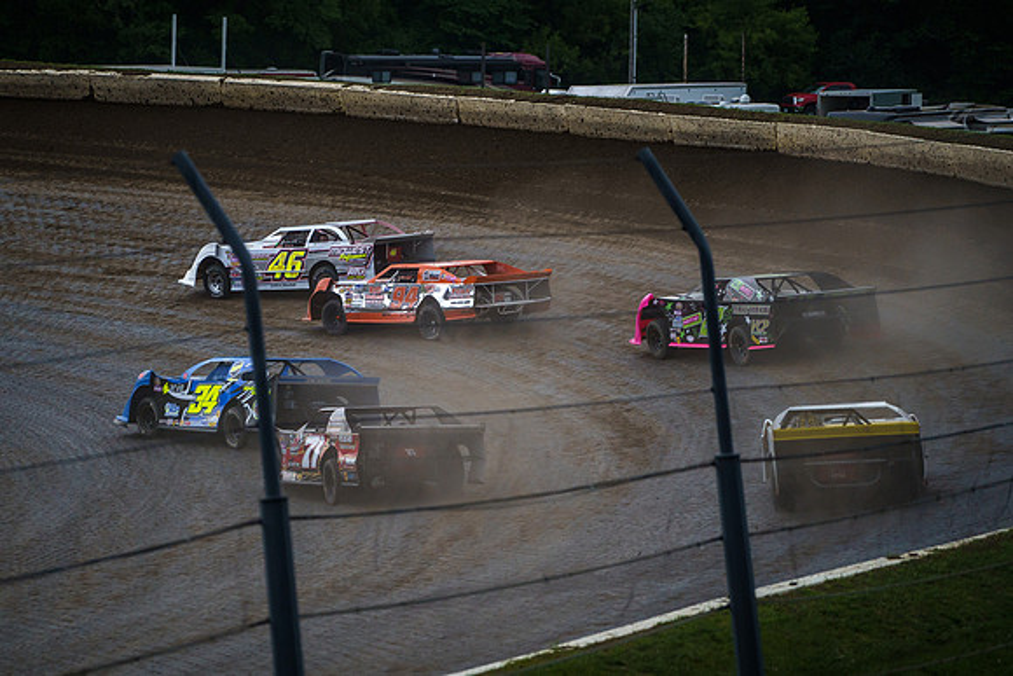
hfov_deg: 8.9
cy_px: 290
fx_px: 6506
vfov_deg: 5.9
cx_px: 430
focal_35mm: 231
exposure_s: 1/1250
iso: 1250
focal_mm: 200
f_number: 4
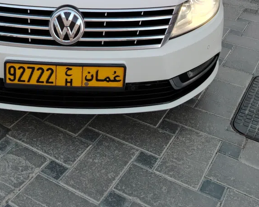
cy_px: -38
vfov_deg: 24.7
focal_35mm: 56
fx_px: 429
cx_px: 68
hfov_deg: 33.0
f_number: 1.75
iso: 519
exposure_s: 1/100
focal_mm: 5.25
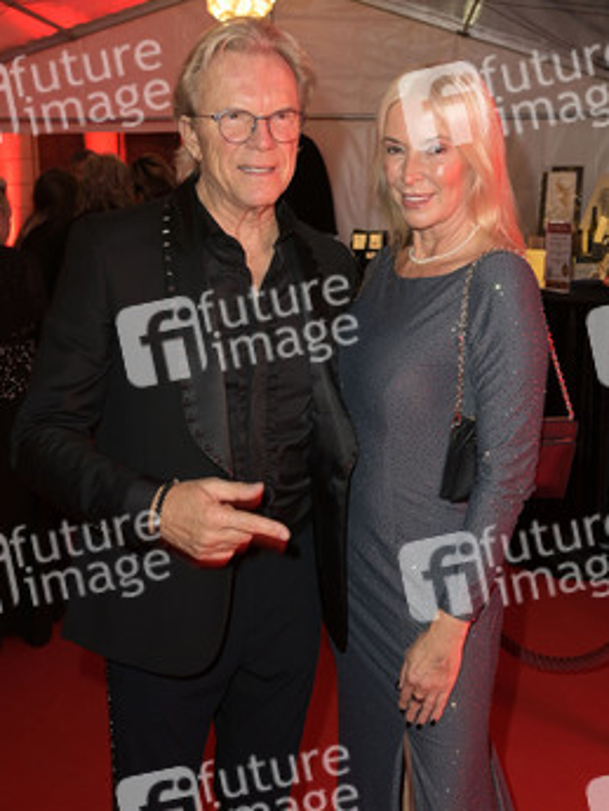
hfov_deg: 36.8
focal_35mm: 39
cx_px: 306
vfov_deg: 47.8
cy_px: 449
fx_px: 914
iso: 1000
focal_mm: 35
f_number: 5.6
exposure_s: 1/50
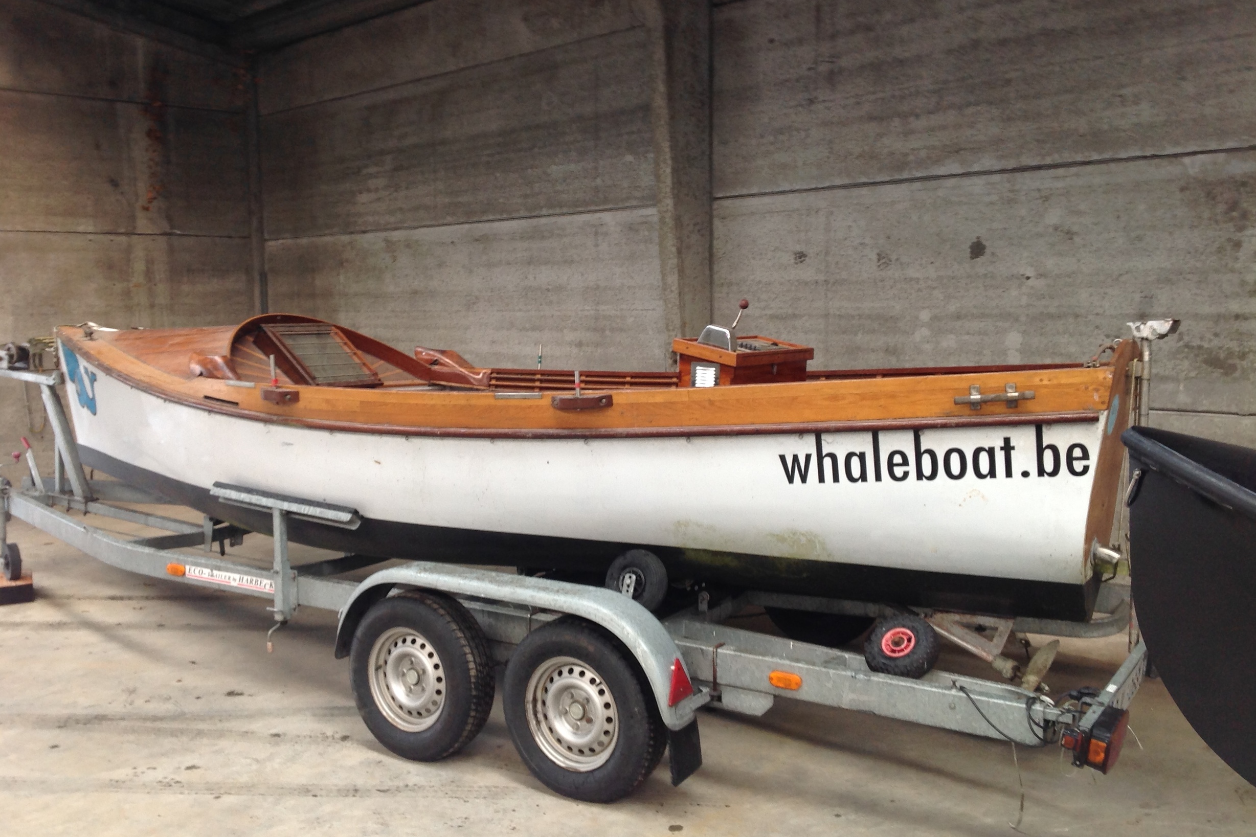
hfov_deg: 51.9
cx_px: 622
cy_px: 367
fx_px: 1291
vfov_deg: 35.9
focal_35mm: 37
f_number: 2.4
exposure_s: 1/24
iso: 50
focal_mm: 4.28
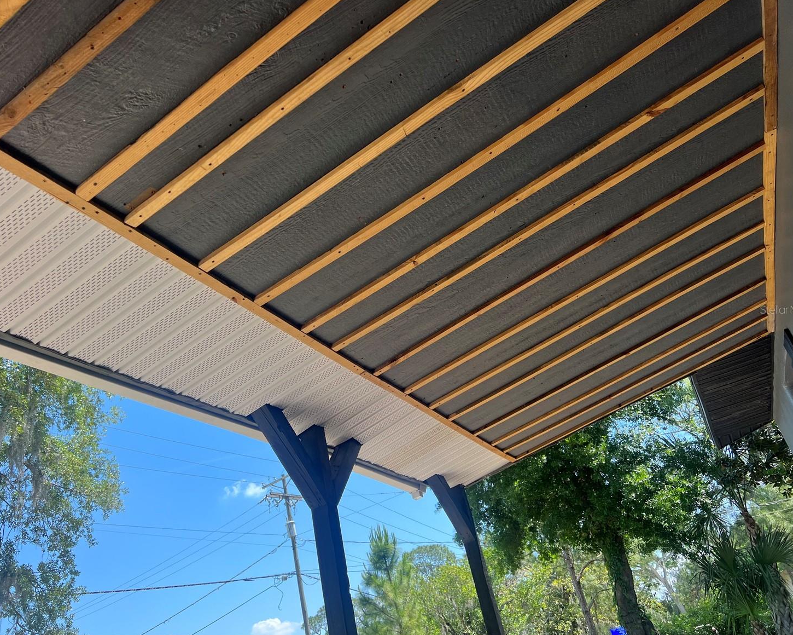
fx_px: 657
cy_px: 309
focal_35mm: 28
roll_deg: +11.8
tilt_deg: +28.9
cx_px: 374
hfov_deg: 62.2
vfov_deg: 51.5
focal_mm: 5.7
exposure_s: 1/1000
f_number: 1.5
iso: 50
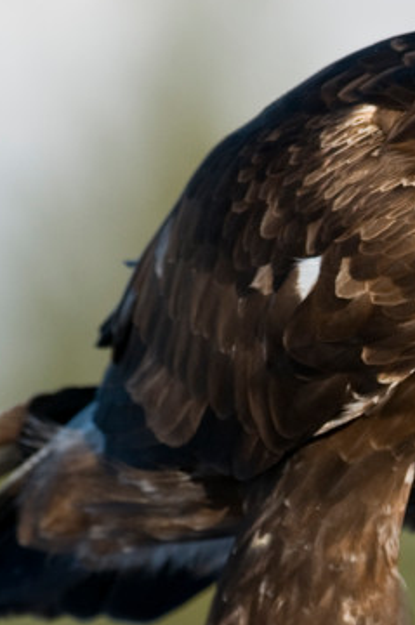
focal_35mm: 2084
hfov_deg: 0.7
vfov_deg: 1.0
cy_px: 622
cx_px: 453
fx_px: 36137
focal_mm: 500
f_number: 4.5
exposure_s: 1/1600
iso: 200
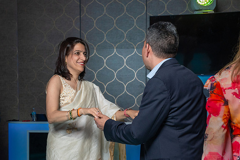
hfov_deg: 30.8
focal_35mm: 65
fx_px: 434
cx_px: 100
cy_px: 108
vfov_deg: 20.8
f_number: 5.6
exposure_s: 1/200
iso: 2000
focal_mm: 48
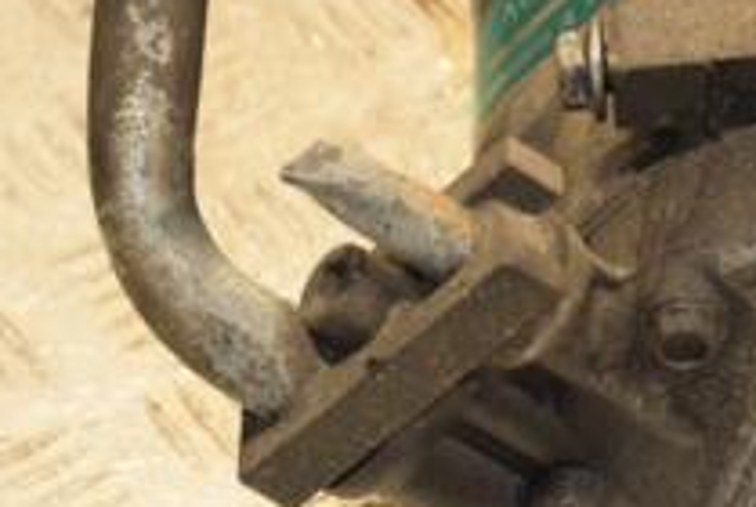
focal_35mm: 193
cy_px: 167
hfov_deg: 10.6
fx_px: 4068
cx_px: 593
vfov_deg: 7.1
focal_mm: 45
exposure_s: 1/200
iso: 800
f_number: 5
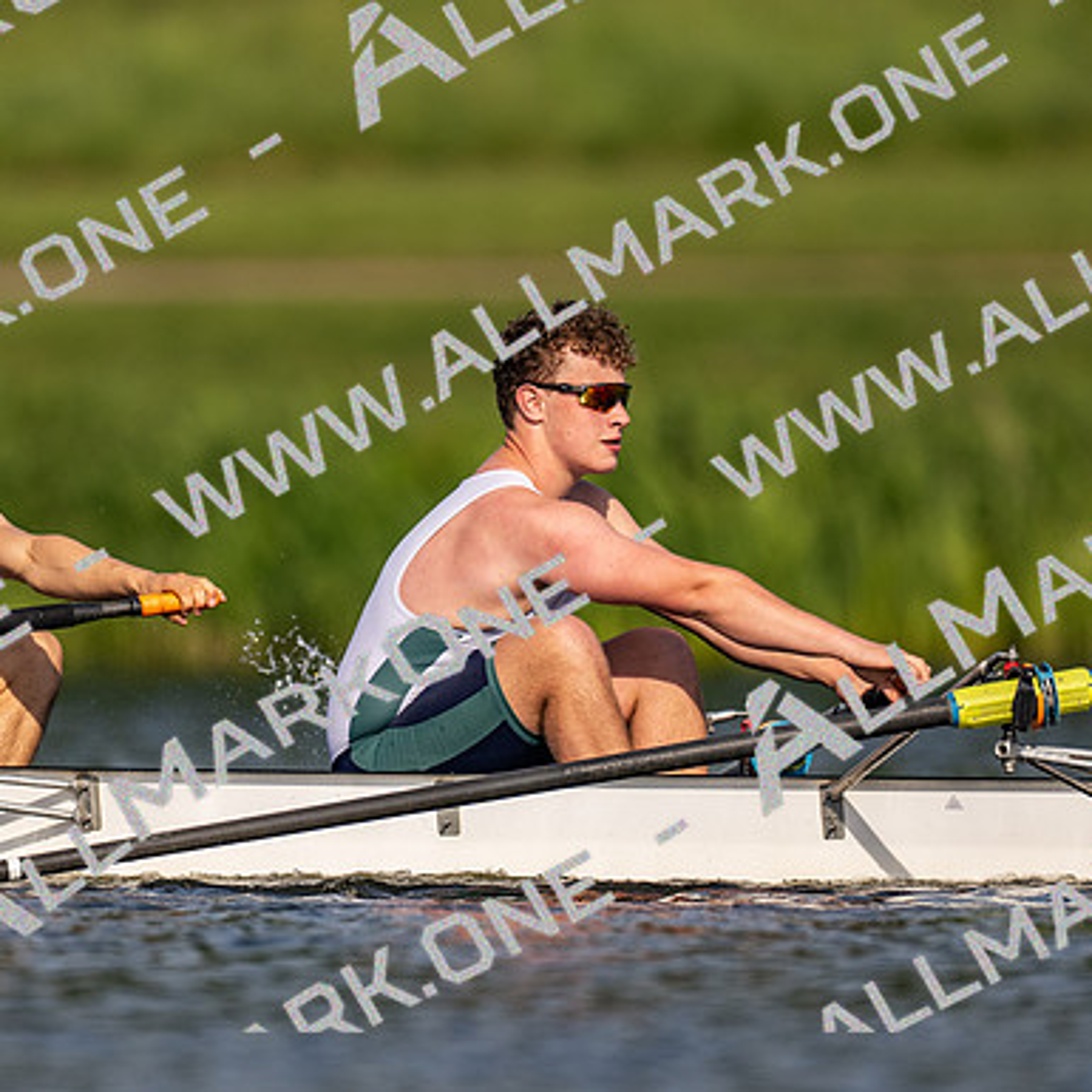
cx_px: 505
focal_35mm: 1154
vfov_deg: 1.5
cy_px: 546
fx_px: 41187
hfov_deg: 1.5
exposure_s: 1/2500
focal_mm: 600
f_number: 4
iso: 200
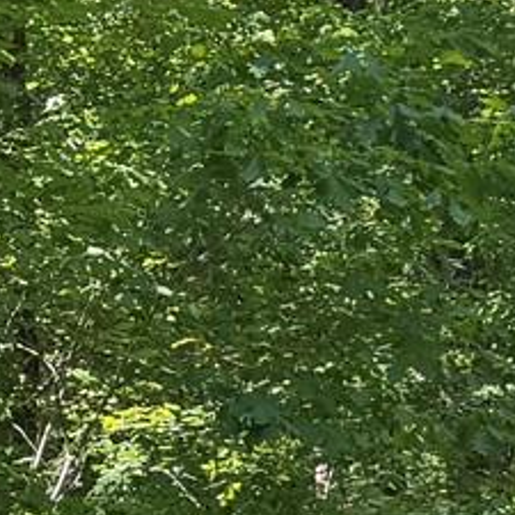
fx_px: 3249
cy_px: 14
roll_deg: +0.6
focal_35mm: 193
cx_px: -490
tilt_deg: +12.9
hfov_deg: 8.6
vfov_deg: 9.0
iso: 80
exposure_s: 1/350
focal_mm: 6.76
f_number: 1.78
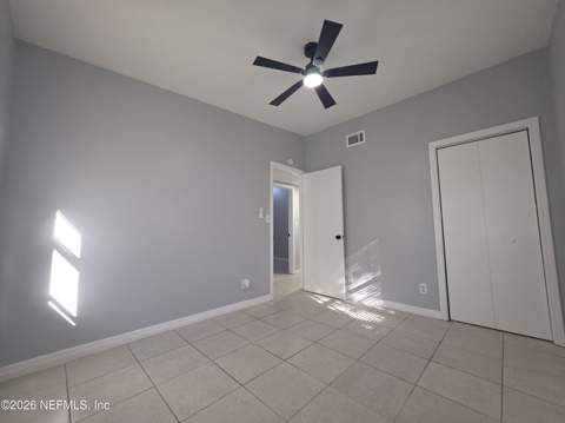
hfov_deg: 106.2
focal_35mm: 13
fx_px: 212
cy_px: 212
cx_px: 282
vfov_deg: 89.8
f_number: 1.9
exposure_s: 1/60
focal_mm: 2.2
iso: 100
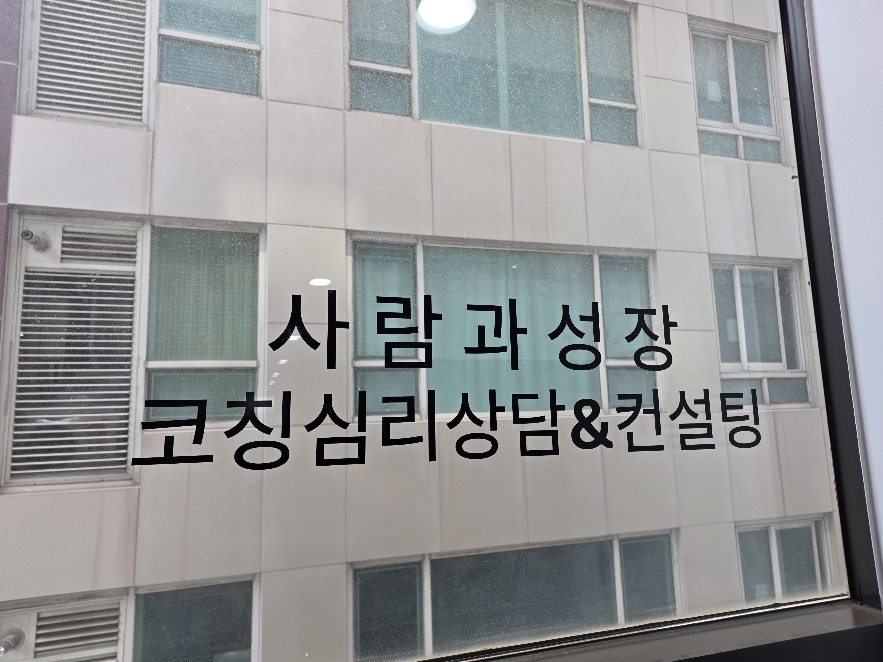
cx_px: 442
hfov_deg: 73.9
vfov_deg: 58.9
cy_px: 331
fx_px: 587
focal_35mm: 23
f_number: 1.7
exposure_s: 1/120
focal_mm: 6.25
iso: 32
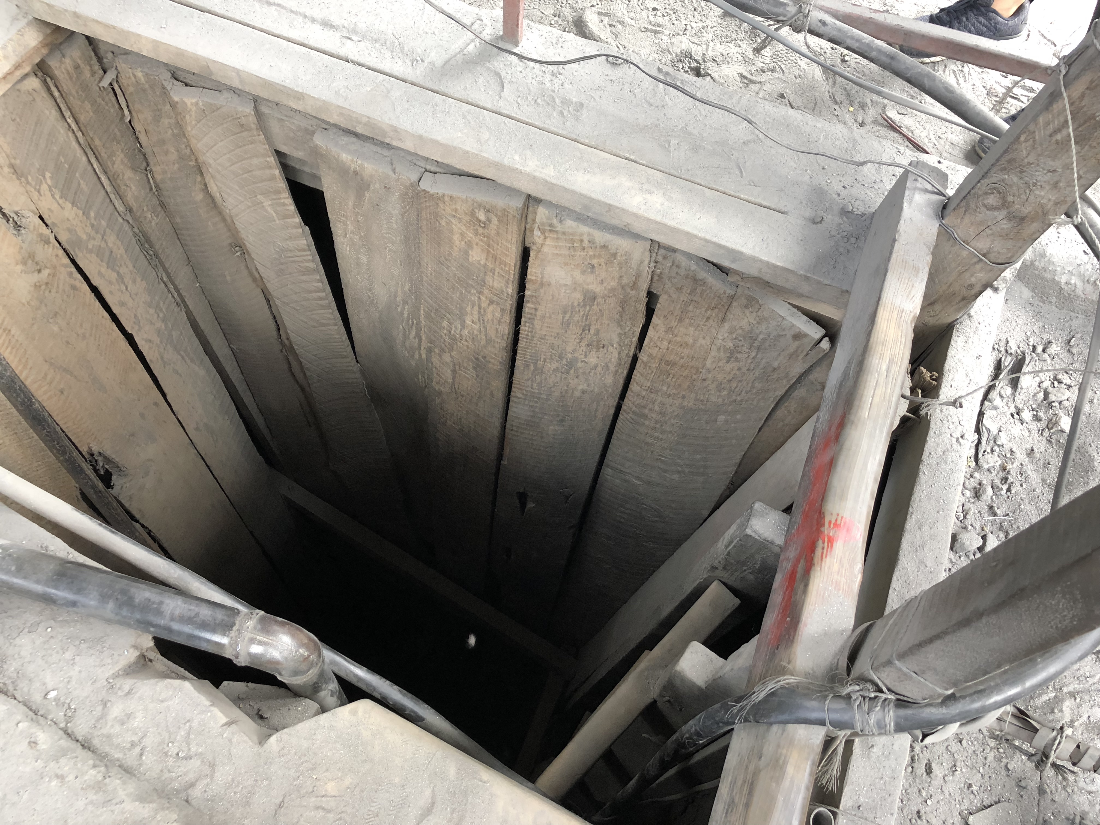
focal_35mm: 28
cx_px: 550
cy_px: 412
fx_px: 890
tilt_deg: -60.2
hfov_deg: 63.4
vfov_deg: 49.7
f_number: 1.8
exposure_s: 1/120
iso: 160
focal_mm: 4
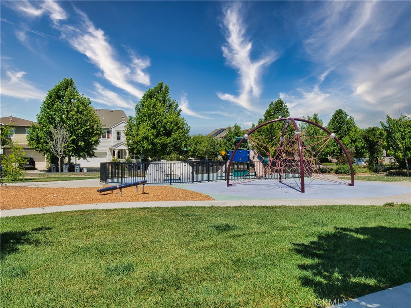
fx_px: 332
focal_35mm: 28
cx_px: 206
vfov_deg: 49.7
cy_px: 154
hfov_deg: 63.4
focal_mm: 14
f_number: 18
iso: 125
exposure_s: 1/125
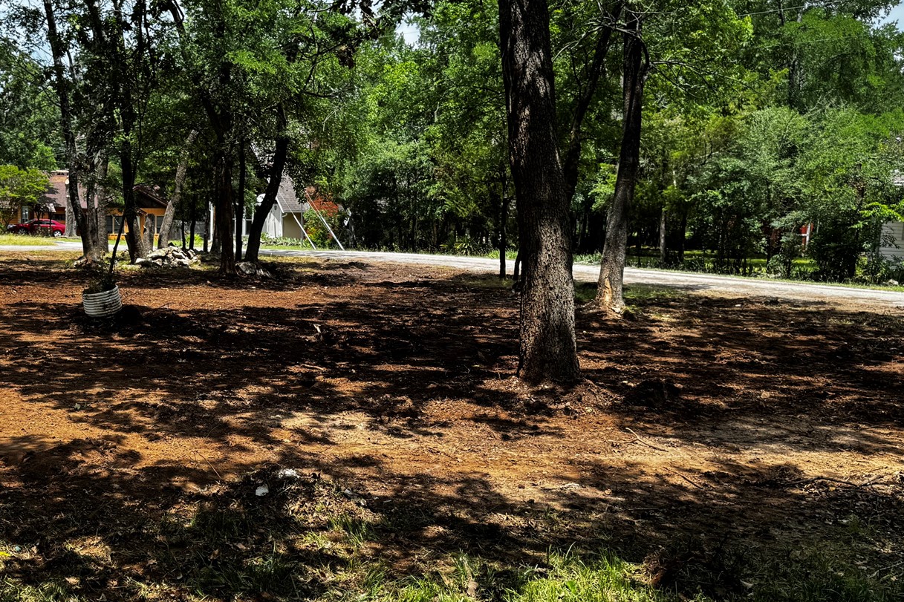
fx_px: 1054
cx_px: 256
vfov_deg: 31.8
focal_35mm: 42
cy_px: 361
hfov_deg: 45.2
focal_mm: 6.76
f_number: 1.78
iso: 80
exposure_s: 1/1311
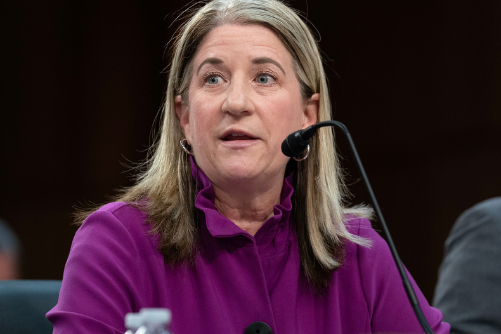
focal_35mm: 236
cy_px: 177
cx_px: 250
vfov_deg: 5.8
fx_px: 3283
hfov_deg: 8.7
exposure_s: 1/320
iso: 2500
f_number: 3.5
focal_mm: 182
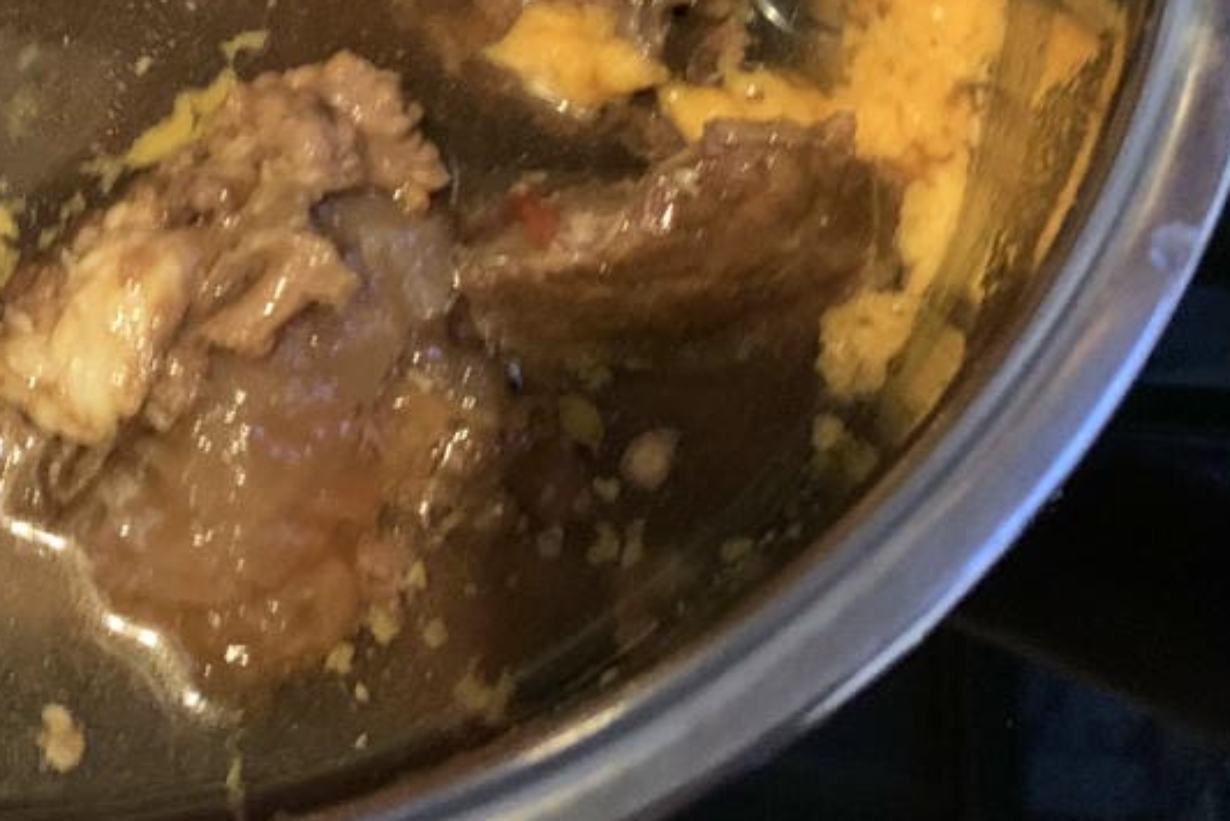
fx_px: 2085
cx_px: -14
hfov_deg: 30.4
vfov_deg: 20.7
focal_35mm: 61
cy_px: -173
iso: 640
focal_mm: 4.25
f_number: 1.8
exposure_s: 1/20
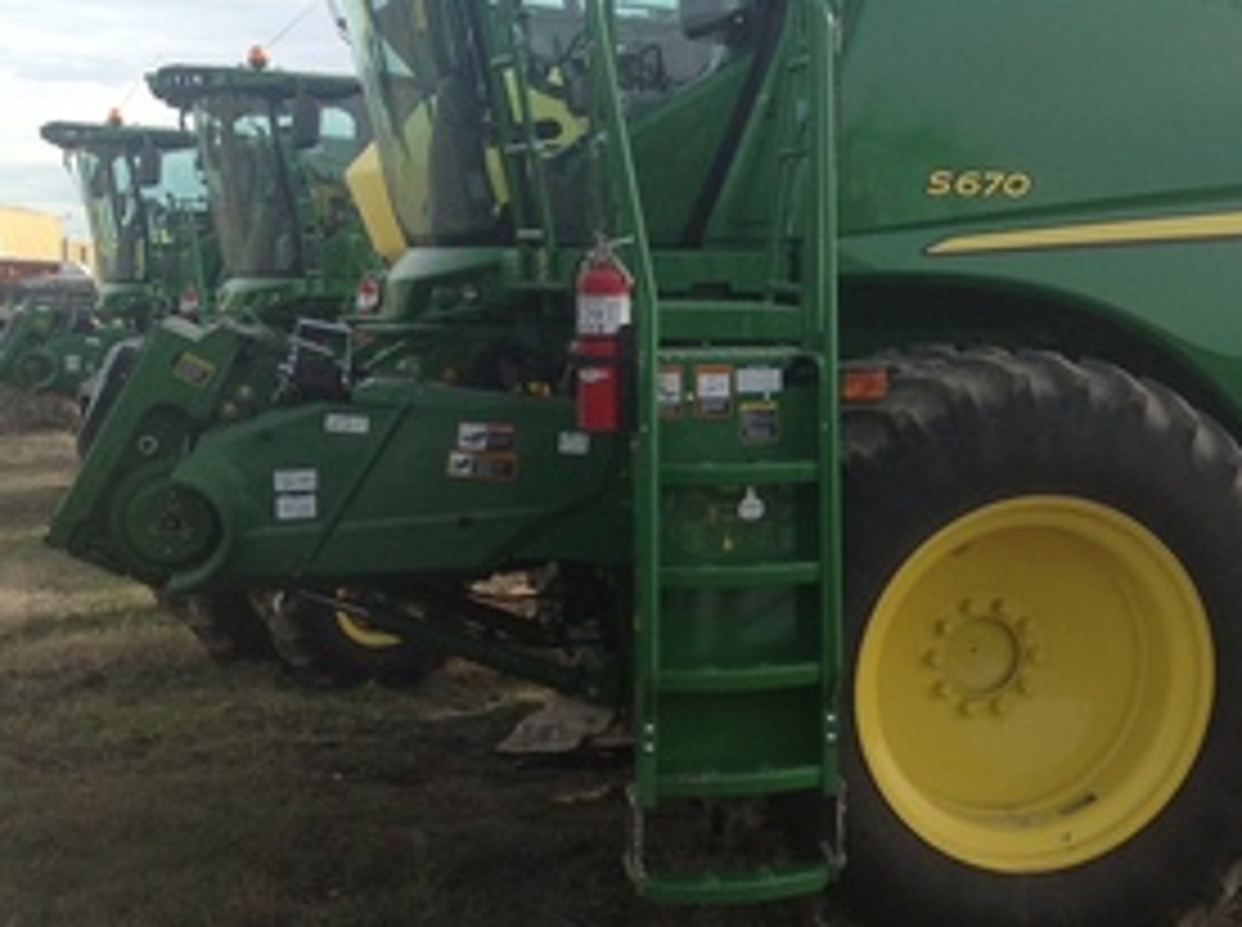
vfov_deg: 21.2
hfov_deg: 27.3
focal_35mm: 69
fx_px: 2471
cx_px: 1107
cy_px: 387
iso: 50
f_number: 2.4
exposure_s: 1/840
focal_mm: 4.28
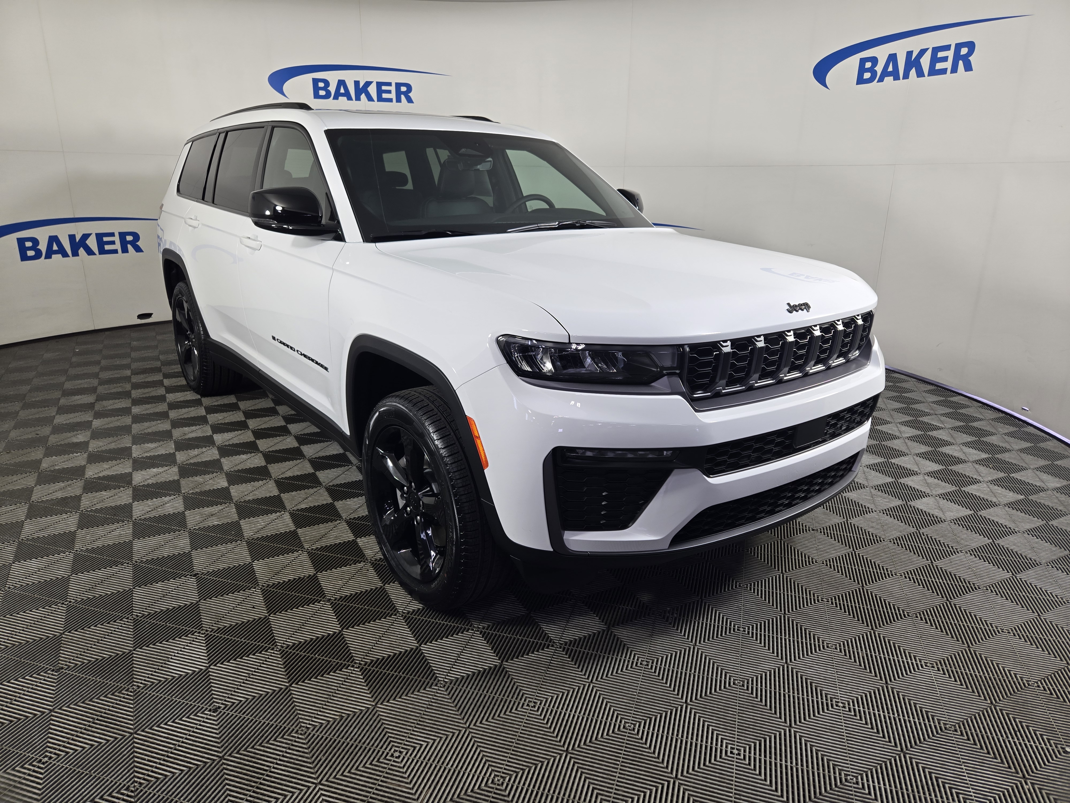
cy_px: 402
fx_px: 711
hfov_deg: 73.9
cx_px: 535
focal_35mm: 23
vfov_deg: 58.9
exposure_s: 1/120
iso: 50
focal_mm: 5.4
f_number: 1.8
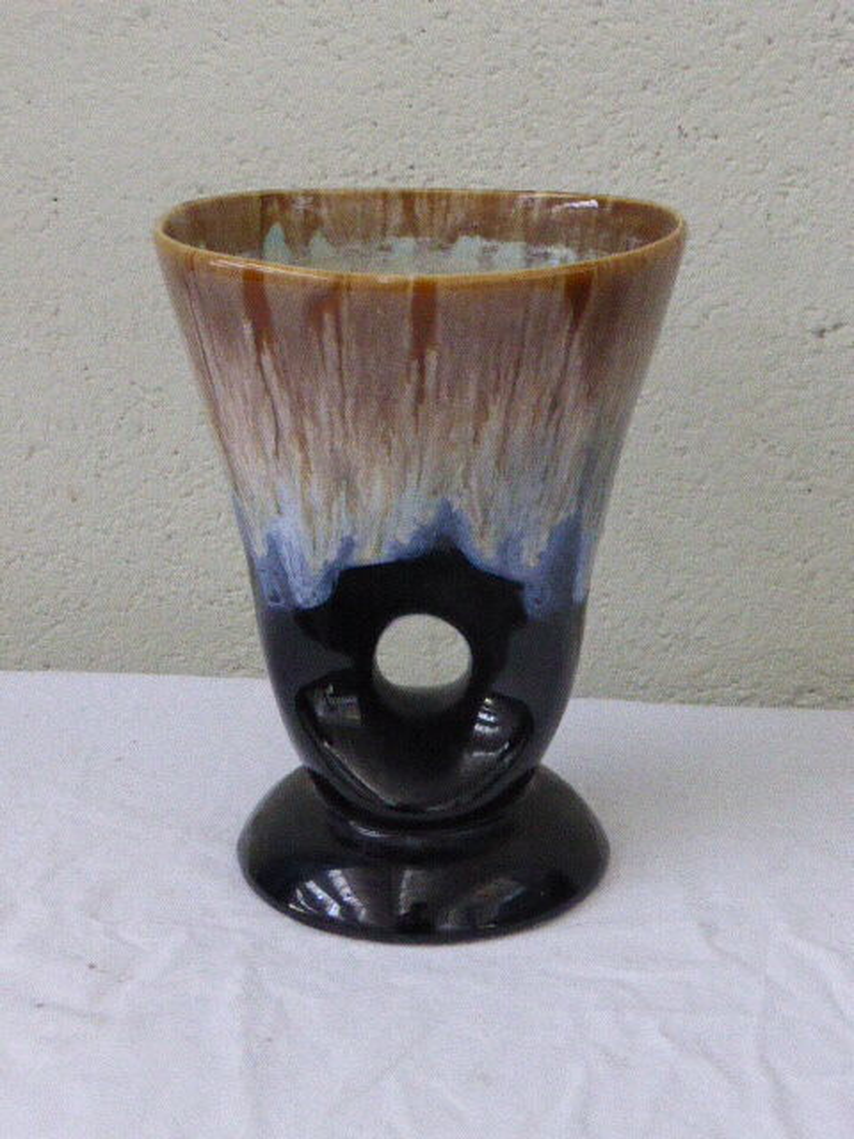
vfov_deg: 29.8
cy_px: 570
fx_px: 2138
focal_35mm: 65
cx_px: 427
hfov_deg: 22.6
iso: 1600
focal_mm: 11
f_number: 4.8
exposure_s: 1/50
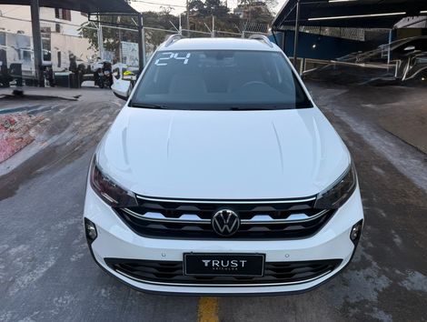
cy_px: 161
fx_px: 297
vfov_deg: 56.9
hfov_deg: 71.5
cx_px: 214
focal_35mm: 24
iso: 80
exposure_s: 1/481
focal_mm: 6.76
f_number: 1.78
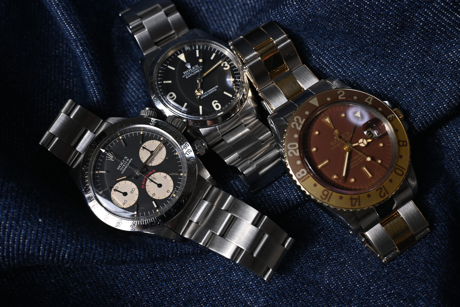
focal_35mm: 42
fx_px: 537
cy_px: 154
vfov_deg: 31.9
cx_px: 230
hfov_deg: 46.4
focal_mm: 28
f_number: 7.1
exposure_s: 1/80
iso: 100
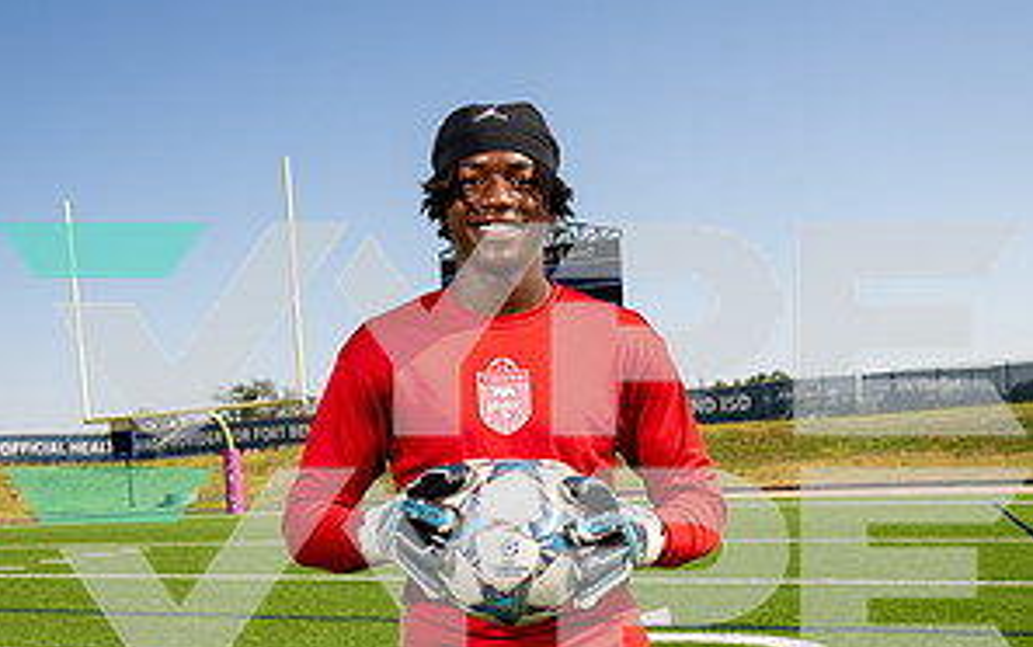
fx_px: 1042
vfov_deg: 32.8
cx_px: 518
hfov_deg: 52.7
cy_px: 577
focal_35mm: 37
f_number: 7.1
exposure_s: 1/125
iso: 50
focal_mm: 24
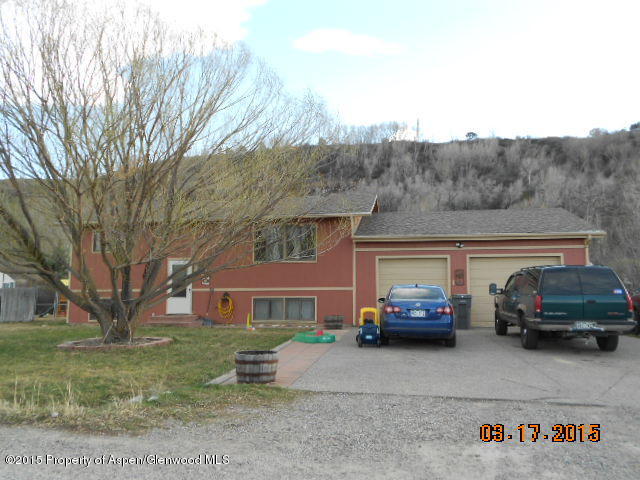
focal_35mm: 29
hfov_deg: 61.7
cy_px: 240
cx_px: 320
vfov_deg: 48.2
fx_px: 536
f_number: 3.4
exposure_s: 1/125
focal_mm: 5.1
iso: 80
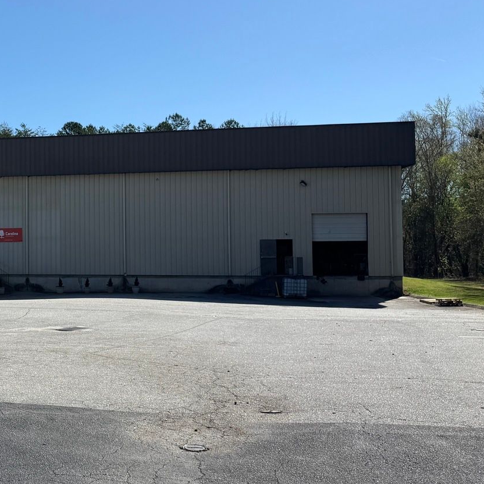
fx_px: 807
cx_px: -63
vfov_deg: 33.4
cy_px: 225
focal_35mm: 51
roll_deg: -0.1
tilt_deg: +2.5
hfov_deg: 29.7
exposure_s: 1/5348
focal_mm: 6.76
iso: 80
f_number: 1.78
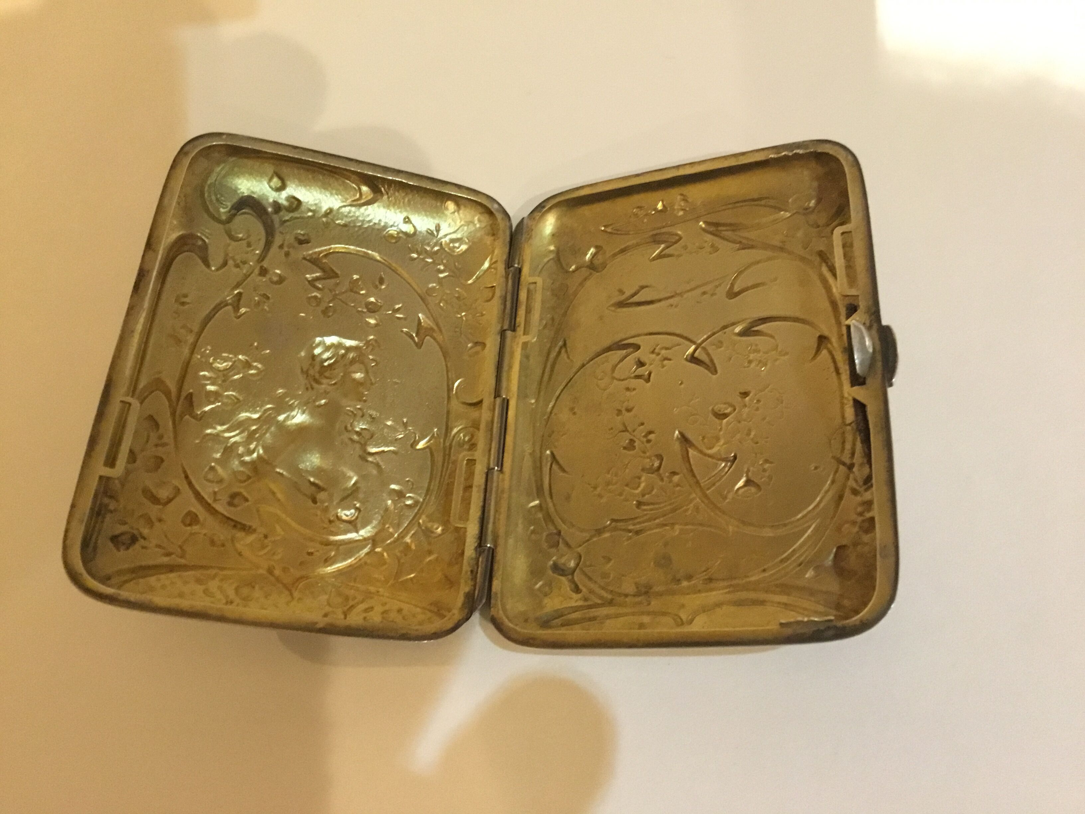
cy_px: 407
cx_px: 542
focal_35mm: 31
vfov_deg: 45.4
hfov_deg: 58.4
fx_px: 972
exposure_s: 1/17
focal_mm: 3.3
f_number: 2.4
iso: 250
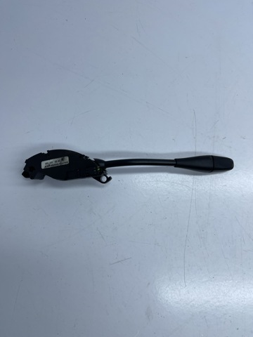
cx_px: 126
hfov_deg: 54.9
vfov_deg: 69.4
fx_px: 244
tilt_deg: -81.5
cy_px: 168
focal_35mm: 25
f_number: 1.6
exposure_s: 1/713
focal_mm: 5.1
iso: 32
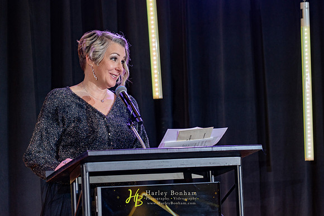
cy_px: 108
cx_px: 162
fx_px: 983
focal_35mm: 109
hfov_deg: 18.7
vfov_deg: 12.6
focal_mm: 105
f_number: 4
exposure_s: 1/200
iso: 1600
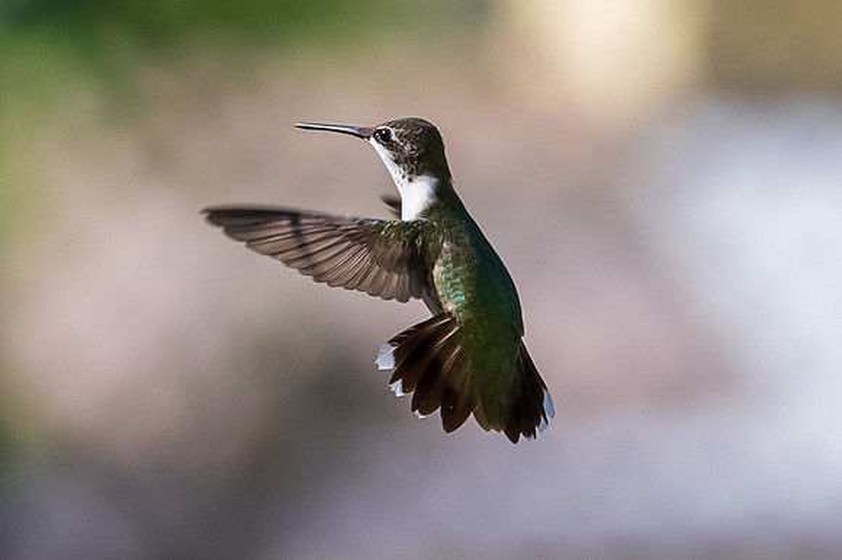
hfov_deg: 1.9
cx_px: -503
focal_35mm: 1085
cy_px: 224
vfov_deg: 1.3
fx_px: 25367
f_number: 6.3
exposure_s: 1/3200
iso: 2200
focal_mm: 200
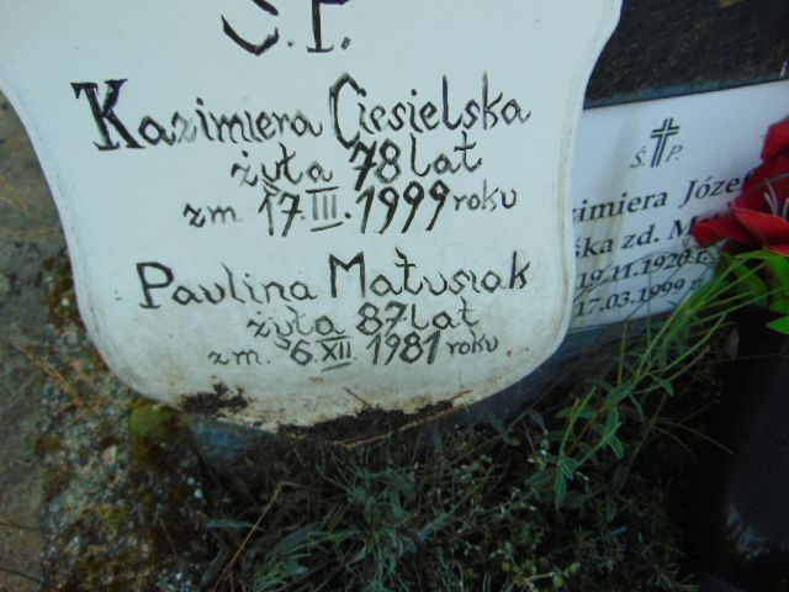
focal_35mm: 25
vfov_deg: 54.9
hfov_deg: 69.4
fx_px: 570
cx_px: 394
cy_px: 296
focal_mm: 4.5
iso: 80
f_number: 3
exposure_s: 1/250
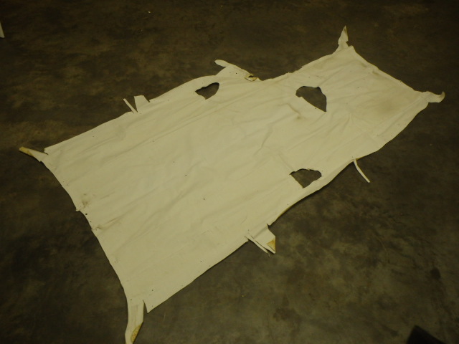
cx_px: 230
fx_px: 371
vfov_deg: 49.7
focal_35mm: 28
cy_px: 172
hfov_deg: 63.4
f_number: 3.9
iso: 320
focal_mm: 5
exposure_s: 1/30
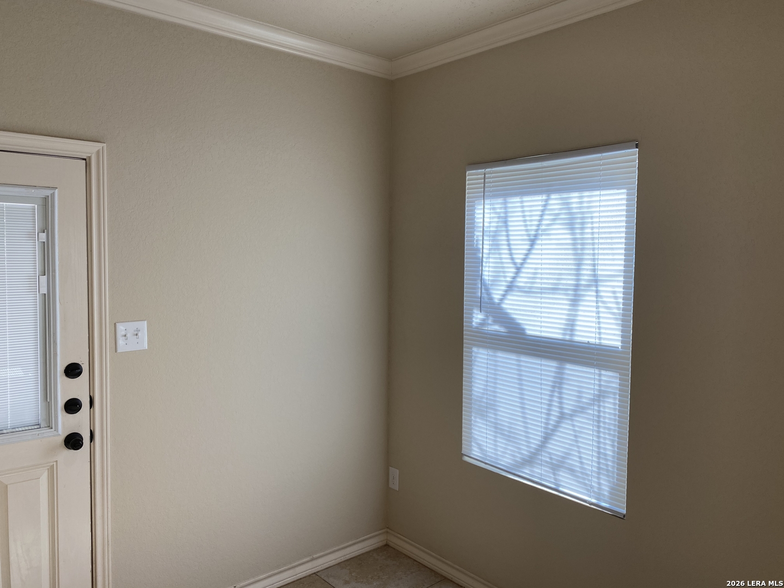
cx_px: 392
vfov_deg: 53.1
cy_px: 294
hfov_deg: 67.3
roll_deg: -0.6
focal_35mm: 26
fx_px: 589
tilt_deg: -1.5
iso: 32
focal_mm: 4.25
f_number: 1.8
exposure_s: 1/171
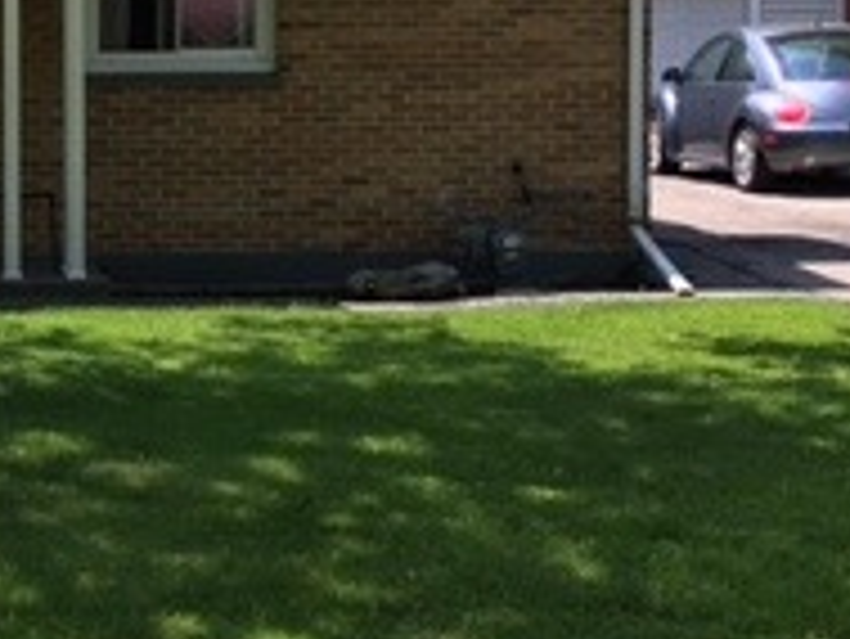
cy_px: 184
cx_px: -157
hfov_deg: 19.0
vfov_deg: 15.1
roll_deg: -0.2
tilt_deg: -2.7
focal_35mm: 98
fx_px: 2408
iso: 25
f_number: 2.2
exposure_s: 1/680
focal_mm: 4.15
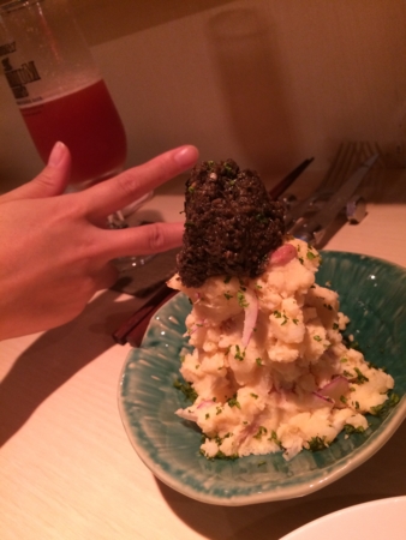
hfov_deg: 48.3
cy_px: 270
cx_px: 203
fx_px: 453
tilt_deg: -29.3
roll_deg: +21.0
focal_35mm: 29
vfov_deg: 61.6
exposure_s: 1/33
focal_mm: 4.15
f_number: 2.2
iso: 200
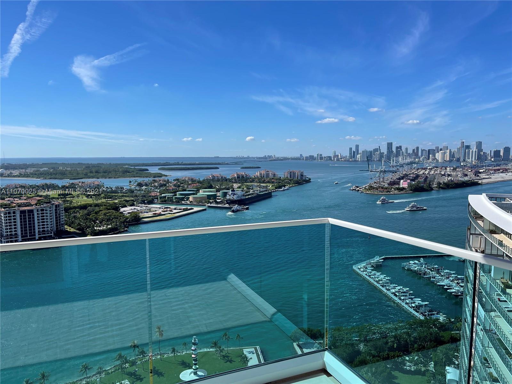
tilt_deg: -6.5
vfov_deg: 53.1
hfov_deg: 67.3
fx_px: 385
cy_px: 192
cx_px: 256
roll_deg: +0.4
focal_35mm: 26
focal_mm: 5.1
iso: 32
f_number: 1.6
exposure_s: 1/4717
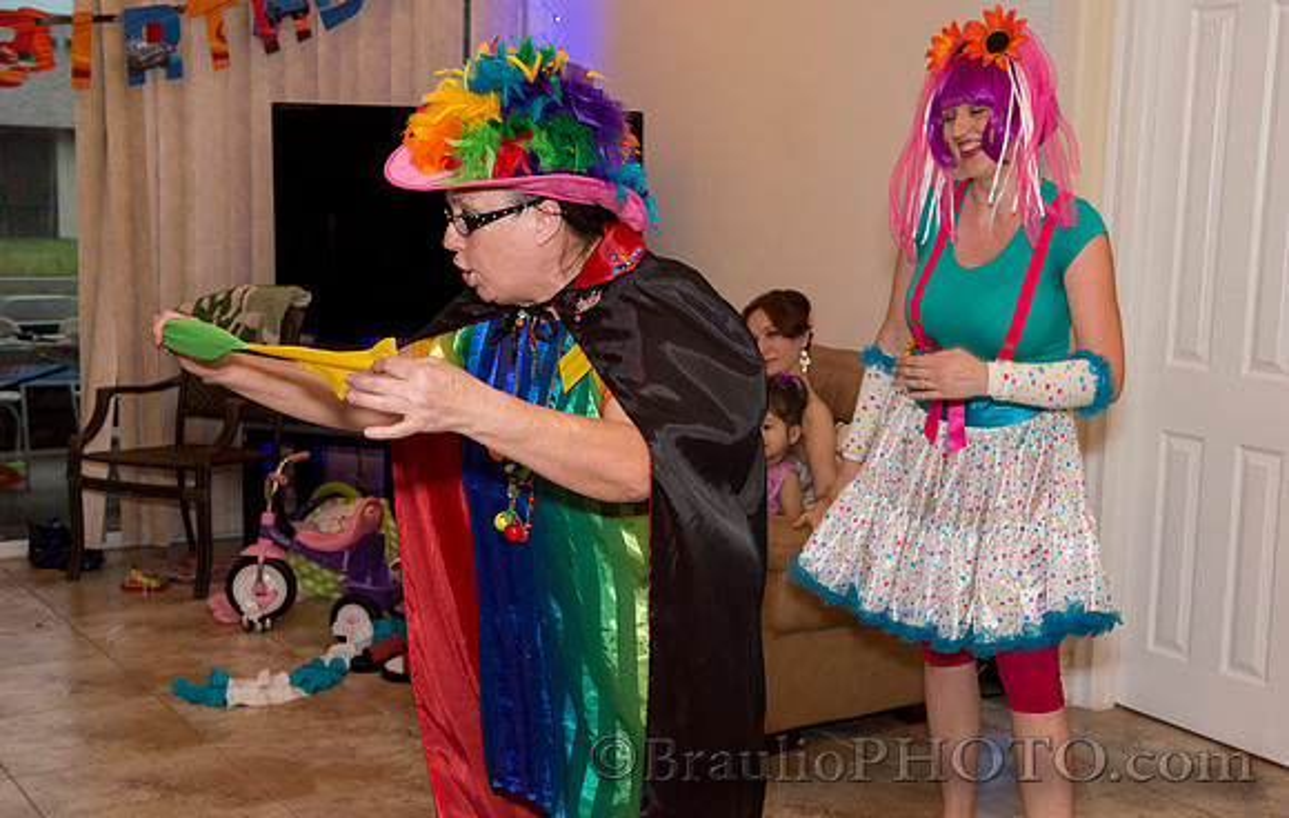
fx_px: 1785
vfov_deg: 25.8
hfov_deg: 39.6
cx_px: 729
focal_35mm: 51
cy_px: 394
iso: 4000
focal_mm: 44
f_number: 7.1
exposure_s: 1/160
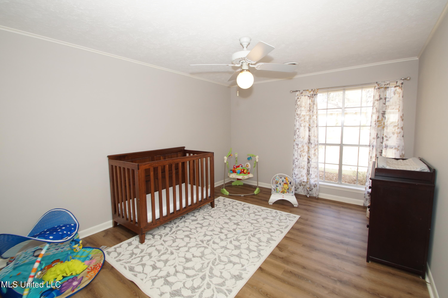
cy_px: 149
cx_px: 224
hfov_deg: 100.4
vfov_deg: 77.3
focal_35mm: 15
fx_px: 187
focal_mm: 10
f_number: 5
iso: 400
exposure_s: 1/100
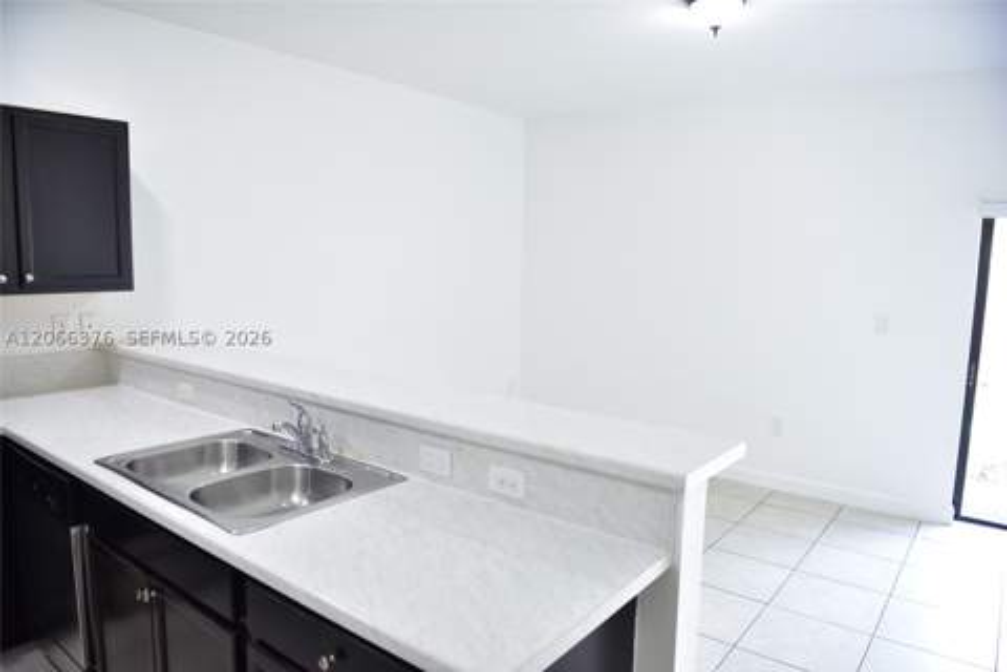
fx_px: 671
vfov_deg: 53.1
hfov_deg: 73.7
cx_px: 504
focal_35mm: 24
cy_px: 336
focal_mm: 24
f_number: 3.2
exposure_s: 1/50
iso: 800
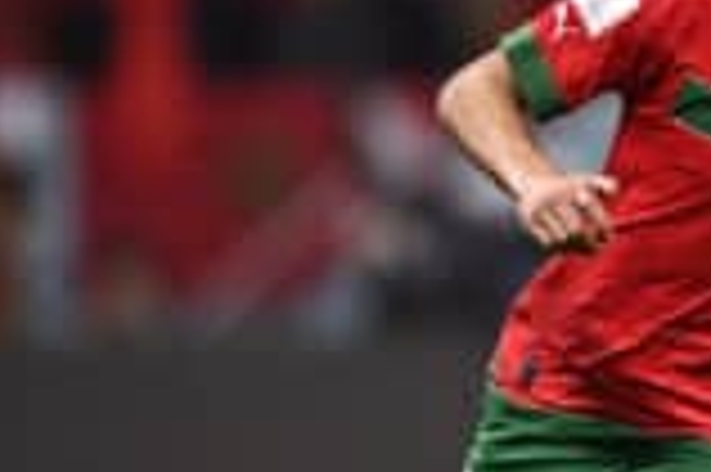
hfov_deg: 1.8
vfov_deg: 1.2
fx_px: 22472
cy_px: 450
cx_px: 788
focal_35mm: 1139
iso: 2000
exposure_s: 1/2500
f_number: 2.8
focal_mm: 400
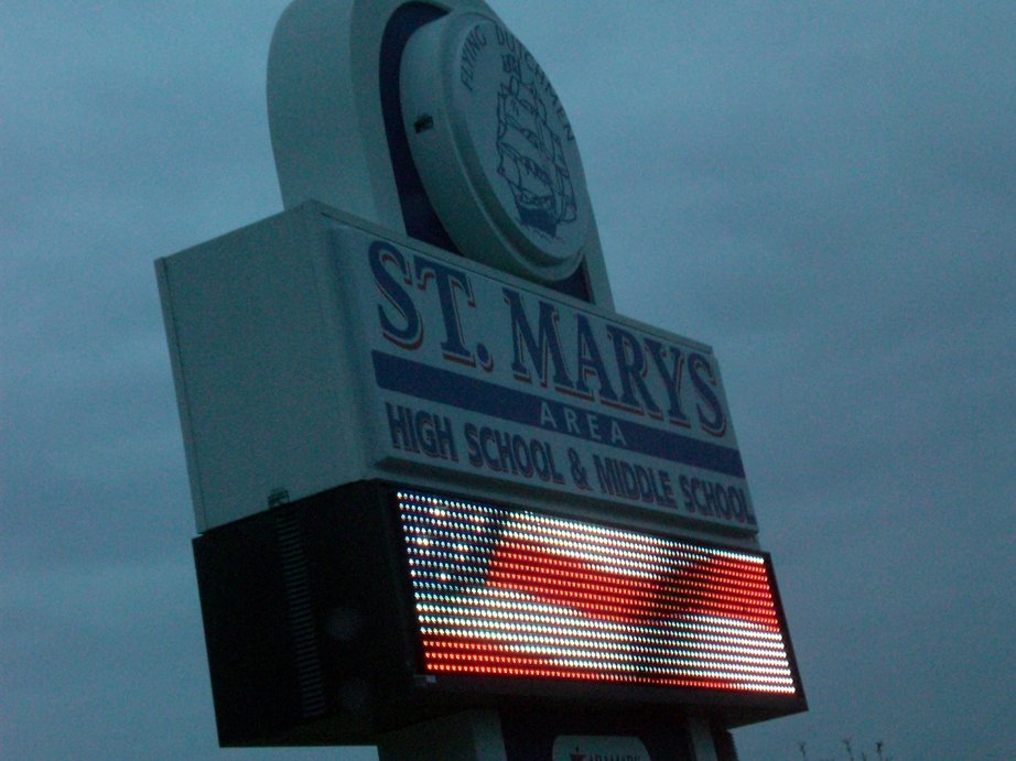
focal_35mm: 75
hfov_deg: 26.0
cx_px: 508
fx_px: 2201
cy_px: 380
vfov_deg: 19.6
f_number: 4.5
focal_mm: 12.47
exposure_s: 1/100
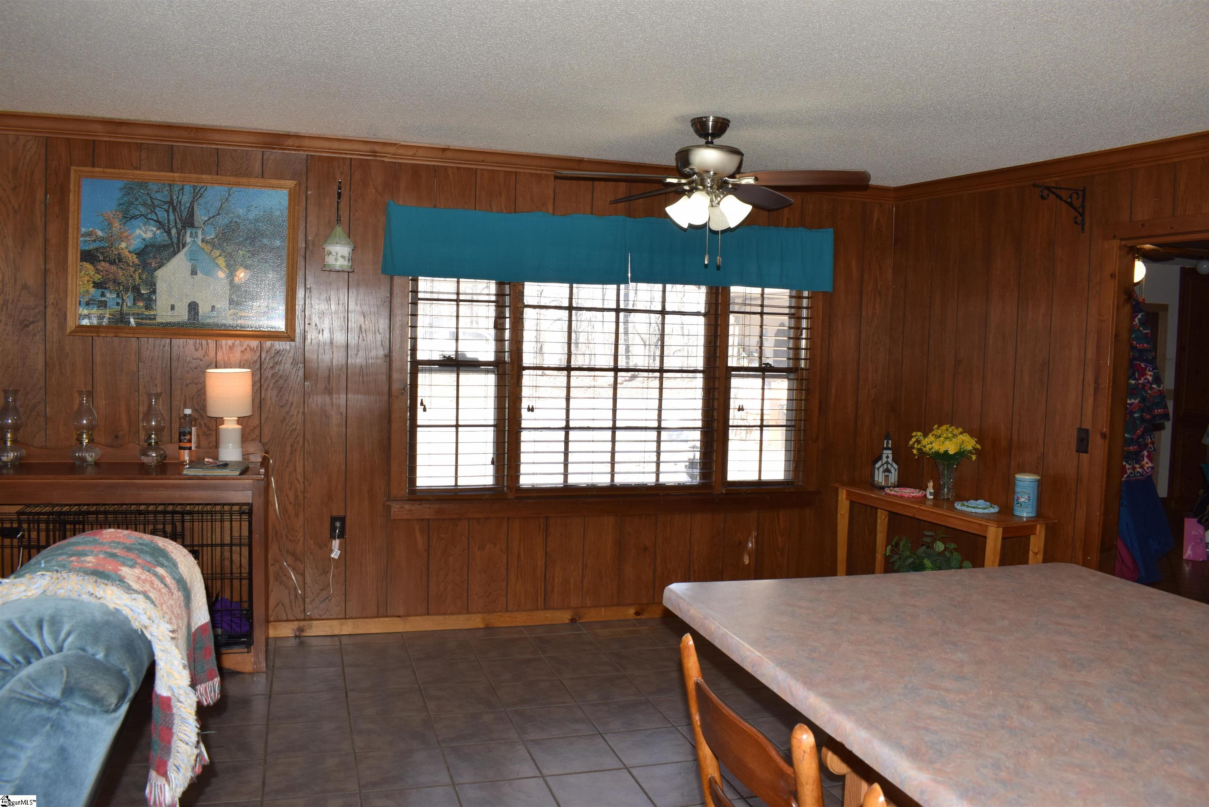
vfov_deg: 47.9
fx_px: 907
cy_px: 404
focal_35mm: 27
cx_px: 604
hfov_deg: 67.4
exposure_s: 1/60
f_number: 8
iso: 280
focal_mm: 18
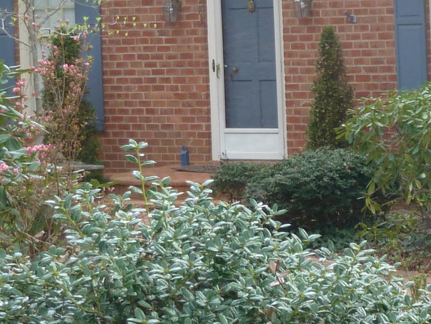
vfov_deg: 6.9
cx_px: 334
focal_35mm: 215
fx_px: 2678
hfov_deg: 9.2
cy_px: -65
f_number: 4.4
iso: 100
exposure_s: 1/100
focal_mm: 10.1
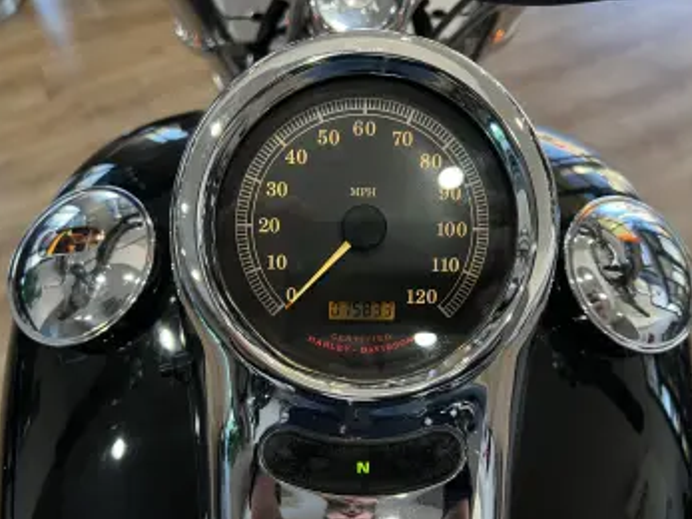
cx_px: 353
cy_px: 267
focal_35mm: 27
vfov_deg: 51.3
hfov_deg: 65.3
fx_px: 540
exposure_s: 1/50
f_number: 1.5
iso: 160
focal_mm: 5.7
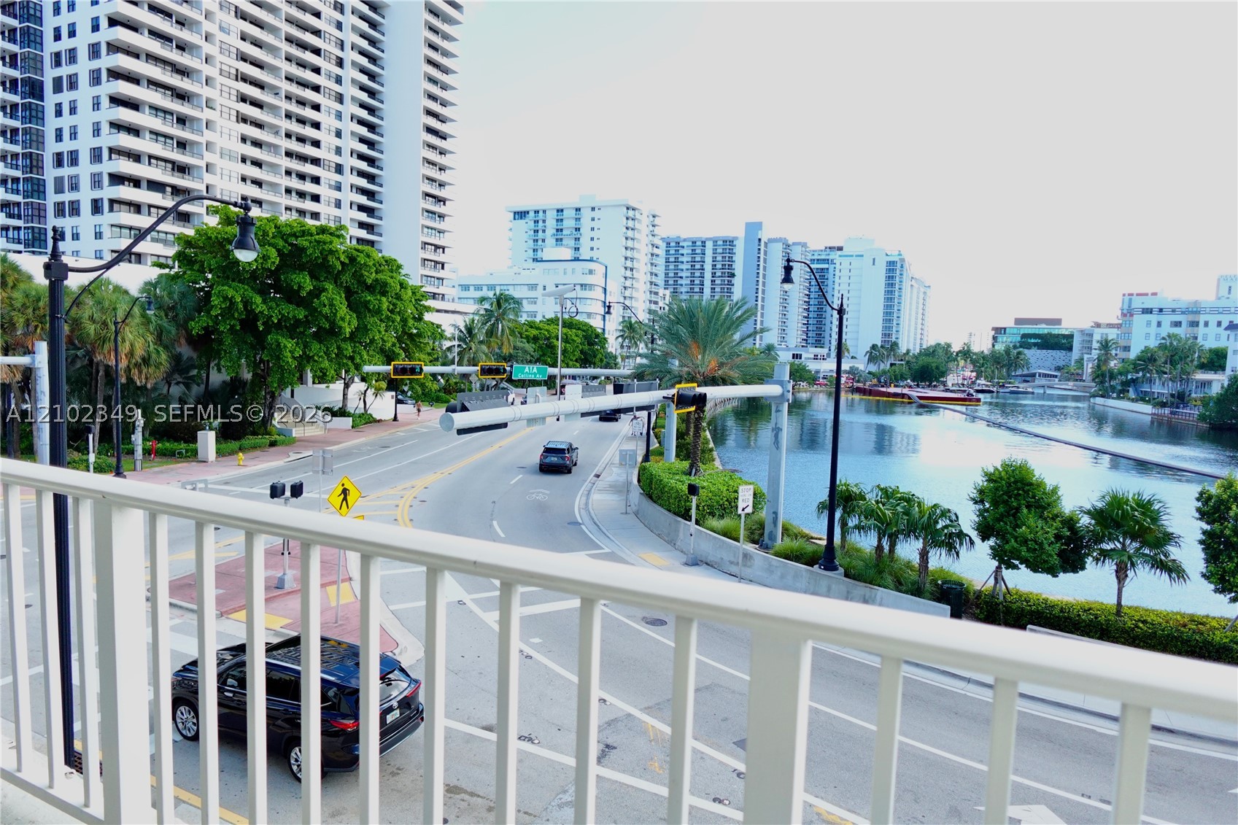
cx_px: 619
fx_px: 688
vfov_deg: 61.9
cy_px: 412
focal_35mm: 20
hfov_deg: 84.0
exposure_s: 1/2000
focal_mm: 7.6
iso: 400
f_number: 2
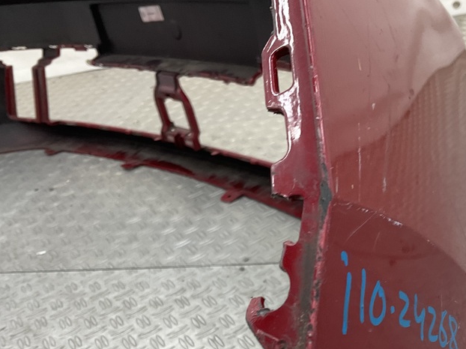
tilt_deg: -36.6
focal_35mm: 47
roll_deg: +10.9
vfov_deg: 30.1
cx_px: 323
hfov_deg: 39.8
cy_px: 280
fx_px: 632
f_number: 1.8
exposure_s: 1/120
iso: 50
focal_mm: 3
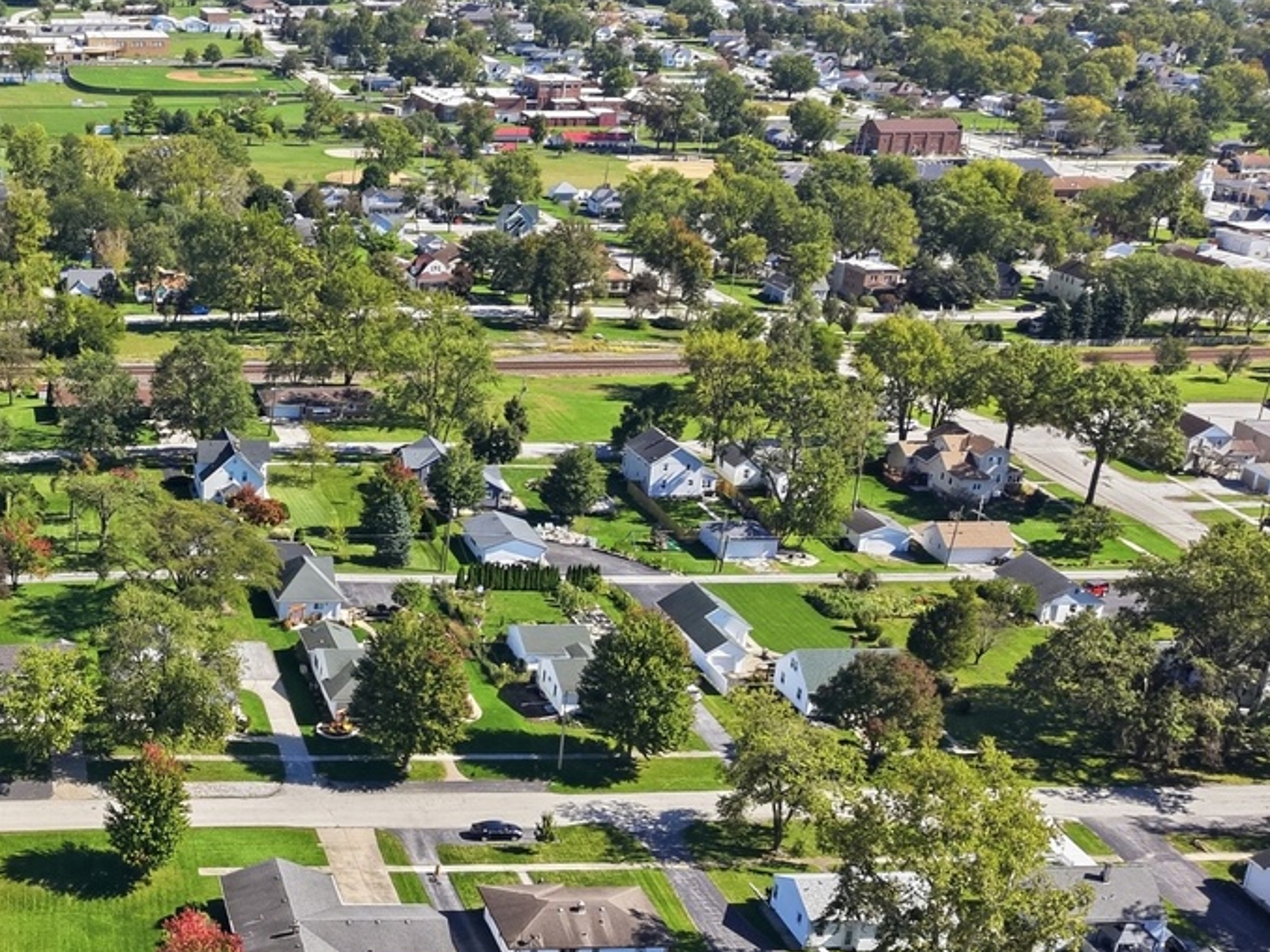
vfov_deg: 28.5
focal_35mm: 51
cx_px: 30
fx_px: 1870
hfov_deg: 34.5
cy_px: 549
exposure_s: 1/4000
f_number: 1.8
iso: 290
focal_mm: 8.7
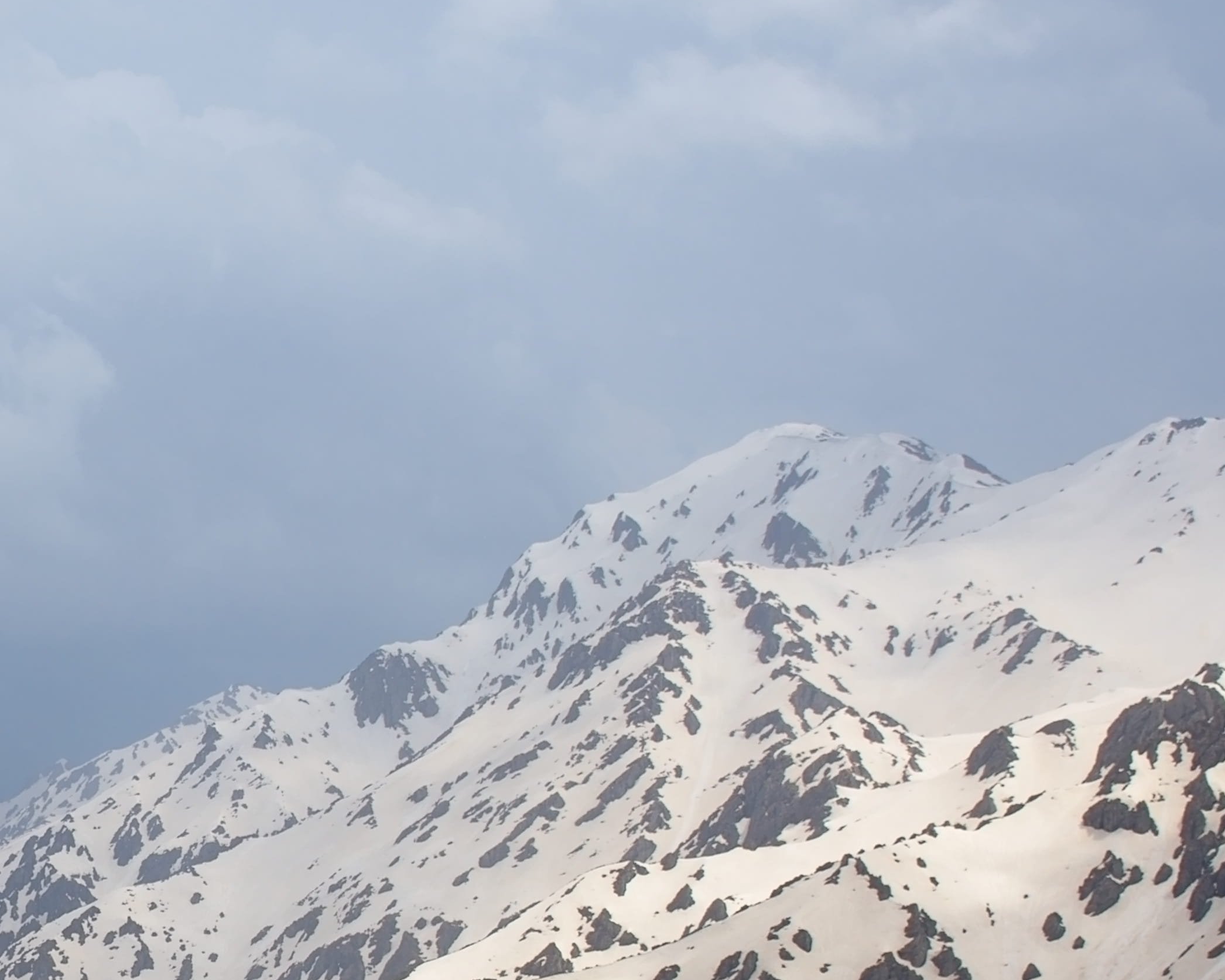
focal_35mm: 109
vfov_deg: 14.0
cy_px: 873
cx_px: -56
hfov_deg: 17.1
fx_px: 3965
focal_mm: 27
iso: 100
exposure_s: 1/2000
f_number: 4
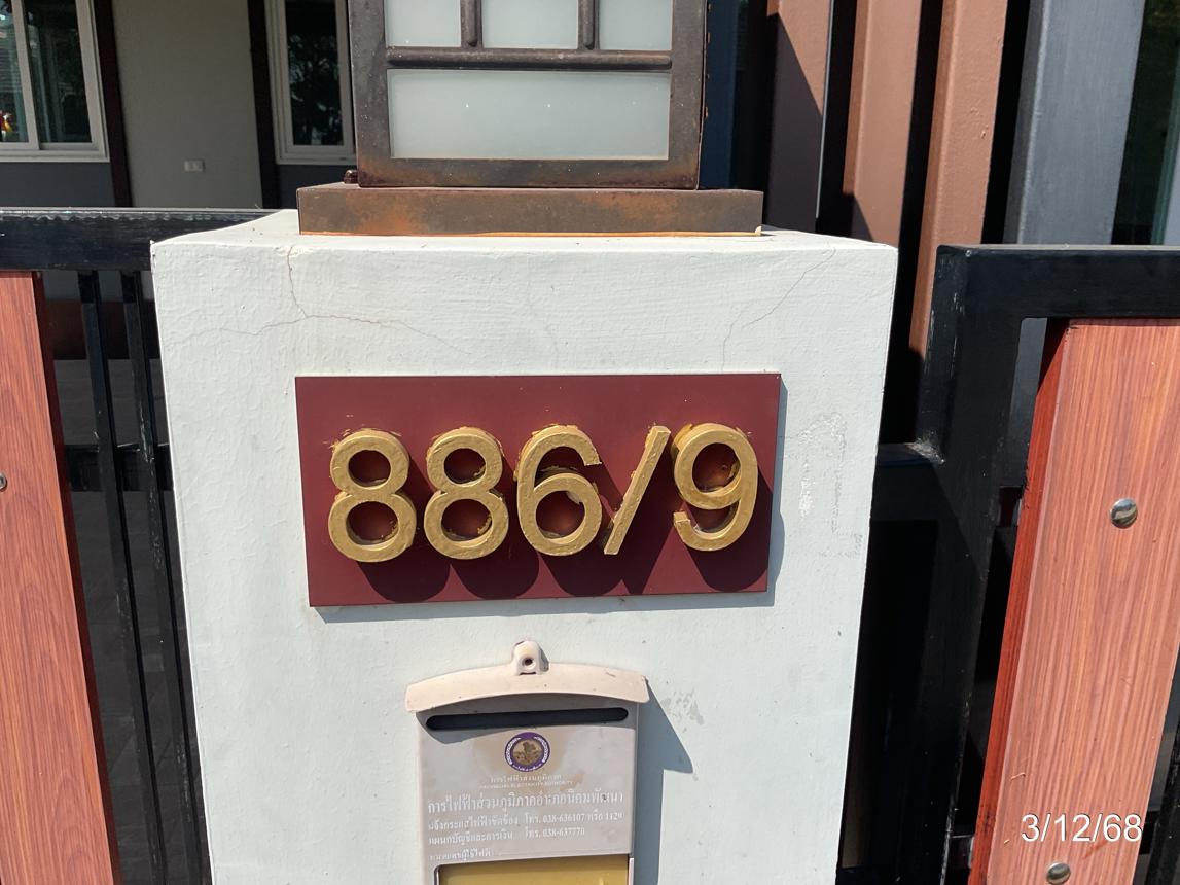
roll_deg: +1.6
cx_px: 590
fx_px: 988
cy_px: 442
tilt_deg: -16.9
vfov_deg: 48.2
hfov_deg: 61.7
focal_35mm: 29
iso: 16
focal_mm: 3
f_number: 1.8
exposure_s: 1/3322
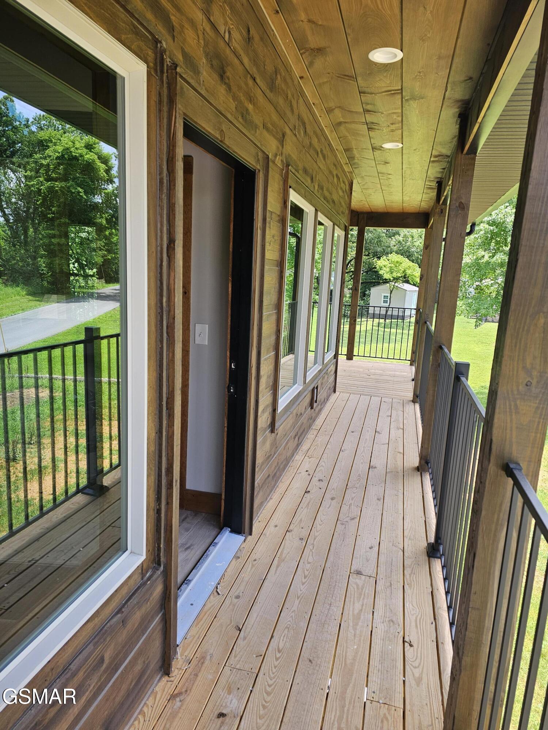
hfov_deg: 58.9
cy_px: 365
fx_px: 485
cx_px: 274
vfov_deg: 73.9
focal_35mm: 23
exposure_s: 1/180
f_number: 1.7
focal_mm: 6.3
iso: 40
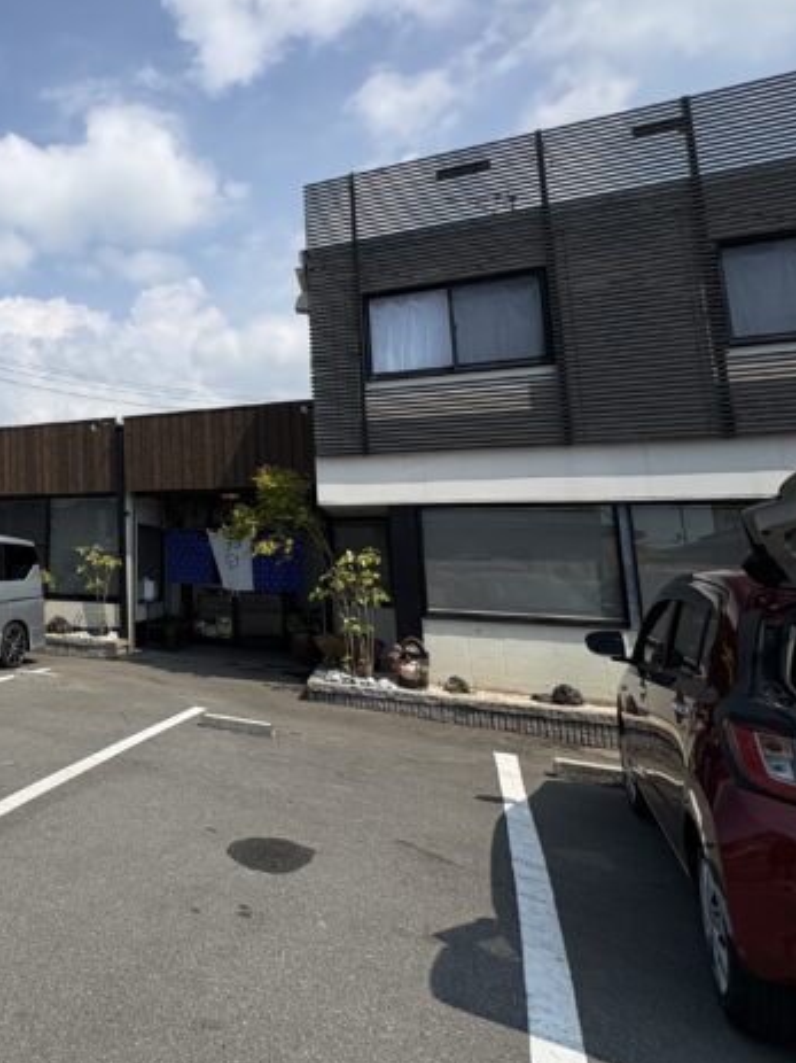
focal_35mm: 22
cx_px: 3
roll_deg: -1.1
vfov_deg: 76.0
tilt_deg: +9.3
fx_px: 675
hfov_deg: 49.9
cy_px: 456
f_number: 2.2
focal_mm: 2.22
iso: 50
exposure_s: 1/3247
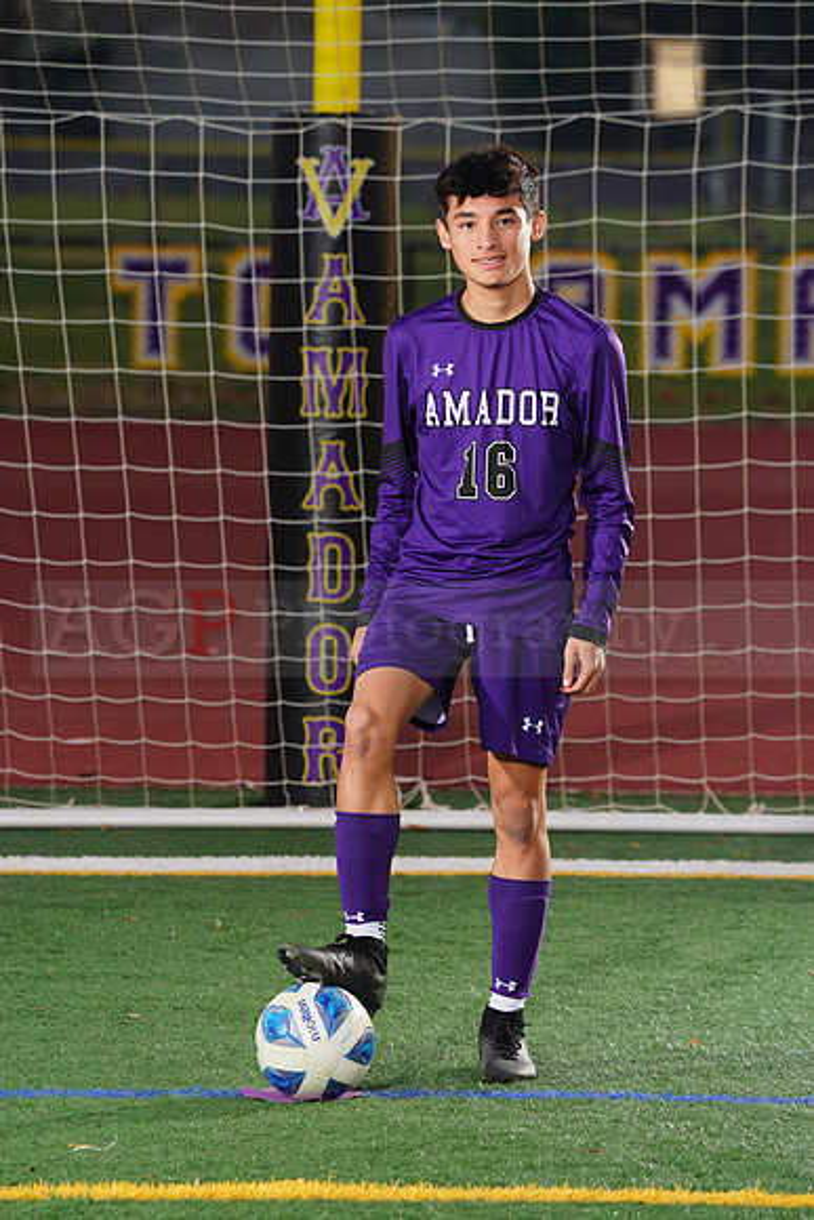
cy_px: 610
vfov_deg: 8.6
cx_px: 407
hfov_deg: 5.8
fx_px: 8067
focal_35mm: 238
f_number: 7.1
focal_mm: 238
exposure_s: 1/200
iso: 200
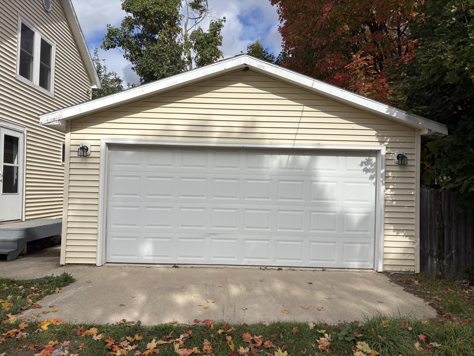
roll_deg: -0.8
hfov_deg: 67.3
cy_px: 178
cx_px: 237
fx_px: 356
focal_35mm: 26
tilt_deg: +1.8
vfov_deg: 53.1
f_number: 1.6
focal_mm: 5.96
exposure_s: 1/4608
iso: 50
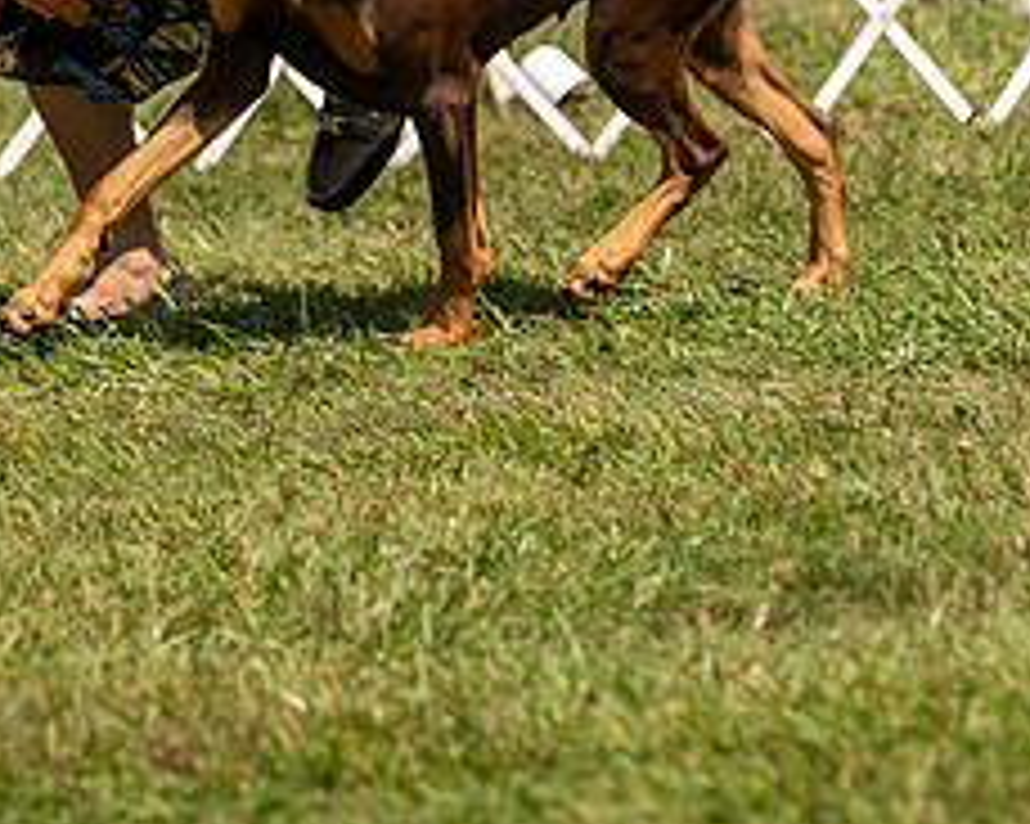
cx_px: 241
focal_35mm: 429
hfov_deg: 4.5
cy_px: -180
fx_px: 13072
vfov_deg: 3.6
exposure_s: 1/2000
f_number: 4
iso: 200
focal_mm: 155
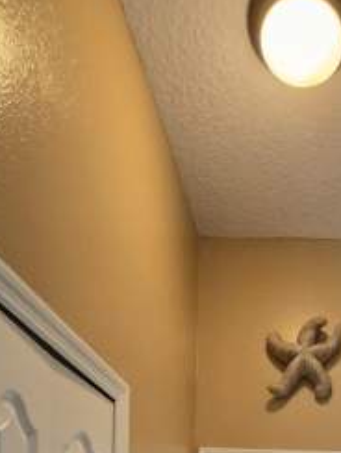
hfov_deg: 39.1
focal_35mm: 34
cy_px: 577
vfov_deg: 36.8
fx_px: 446
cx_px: 302
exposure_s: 1/60
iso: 125
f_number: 2.2
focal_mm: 2.2
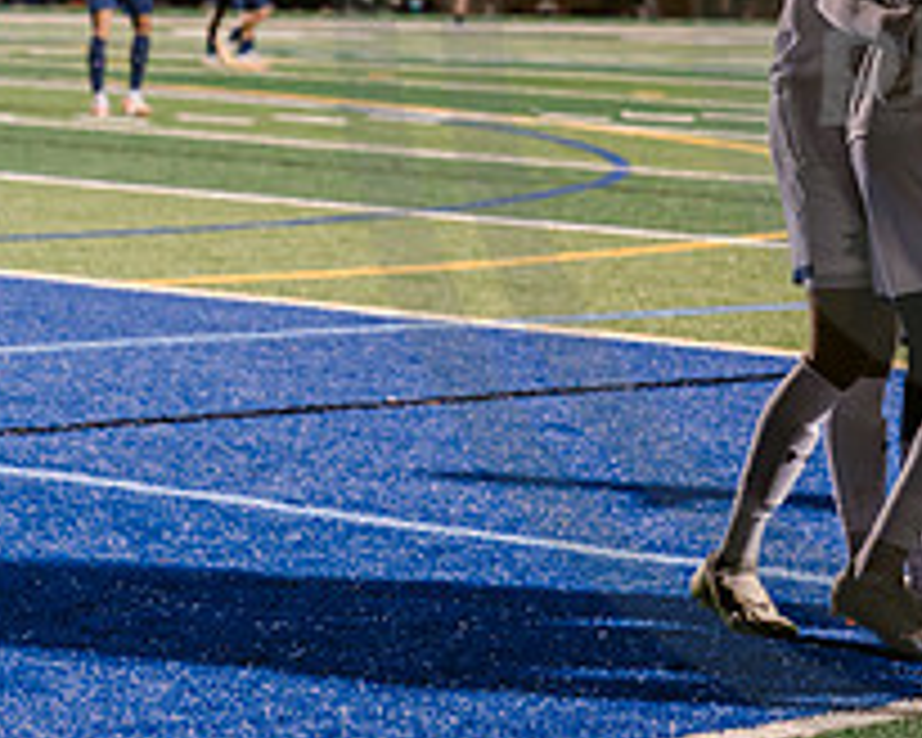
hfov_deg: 10.2
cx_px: 1133
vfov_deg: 8.3
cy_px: -2
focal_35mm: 186
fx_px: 5076
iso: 2500
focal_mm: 70
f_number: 3.2
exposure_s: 1/250
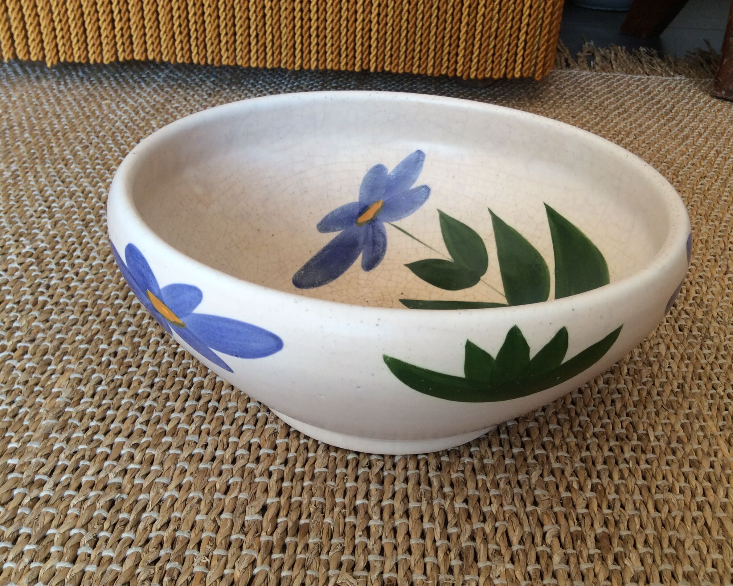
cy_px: 298
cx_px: 375
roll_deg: -1.5
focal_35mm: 34
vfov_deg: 43.3
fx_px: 738
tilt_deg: -31.9
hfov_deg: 52.8
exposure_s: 1/50
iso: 40
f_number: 2.4
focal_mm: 3.3
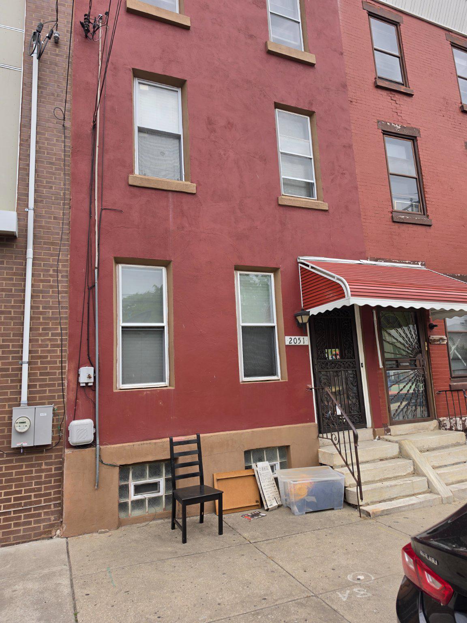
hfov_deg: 58.9
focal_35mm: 23
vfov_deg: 73.9
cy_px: 312
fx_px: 414
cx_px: 234
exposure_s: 1/359
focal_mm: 6.5
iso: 20
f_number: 1.4
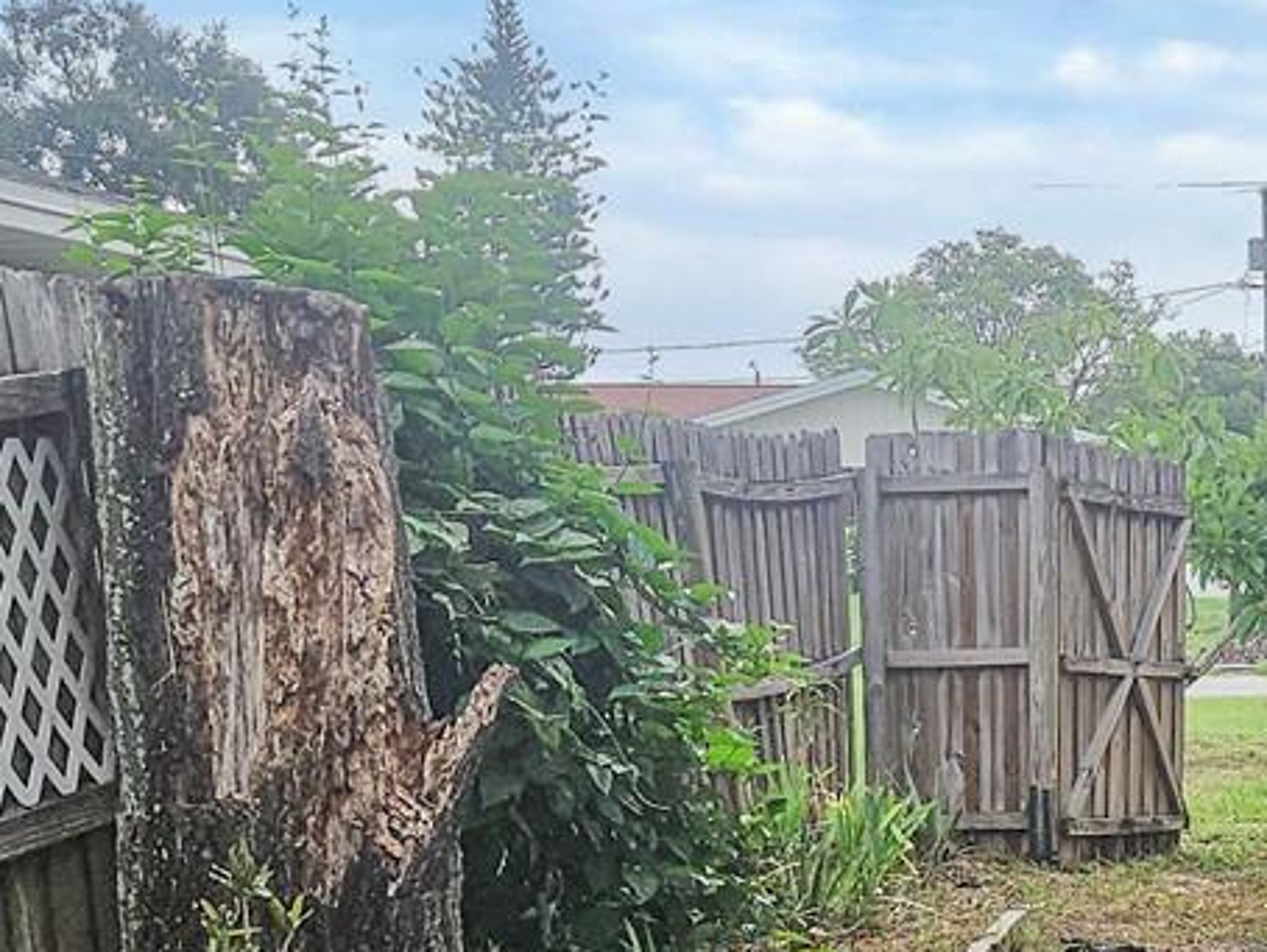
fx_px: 2966
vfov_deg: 16.8
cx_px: 1289
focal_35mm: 81
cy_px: 1354
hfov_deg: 23.1
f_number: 1.8
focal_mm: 5.4
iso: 25
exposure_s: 1/292
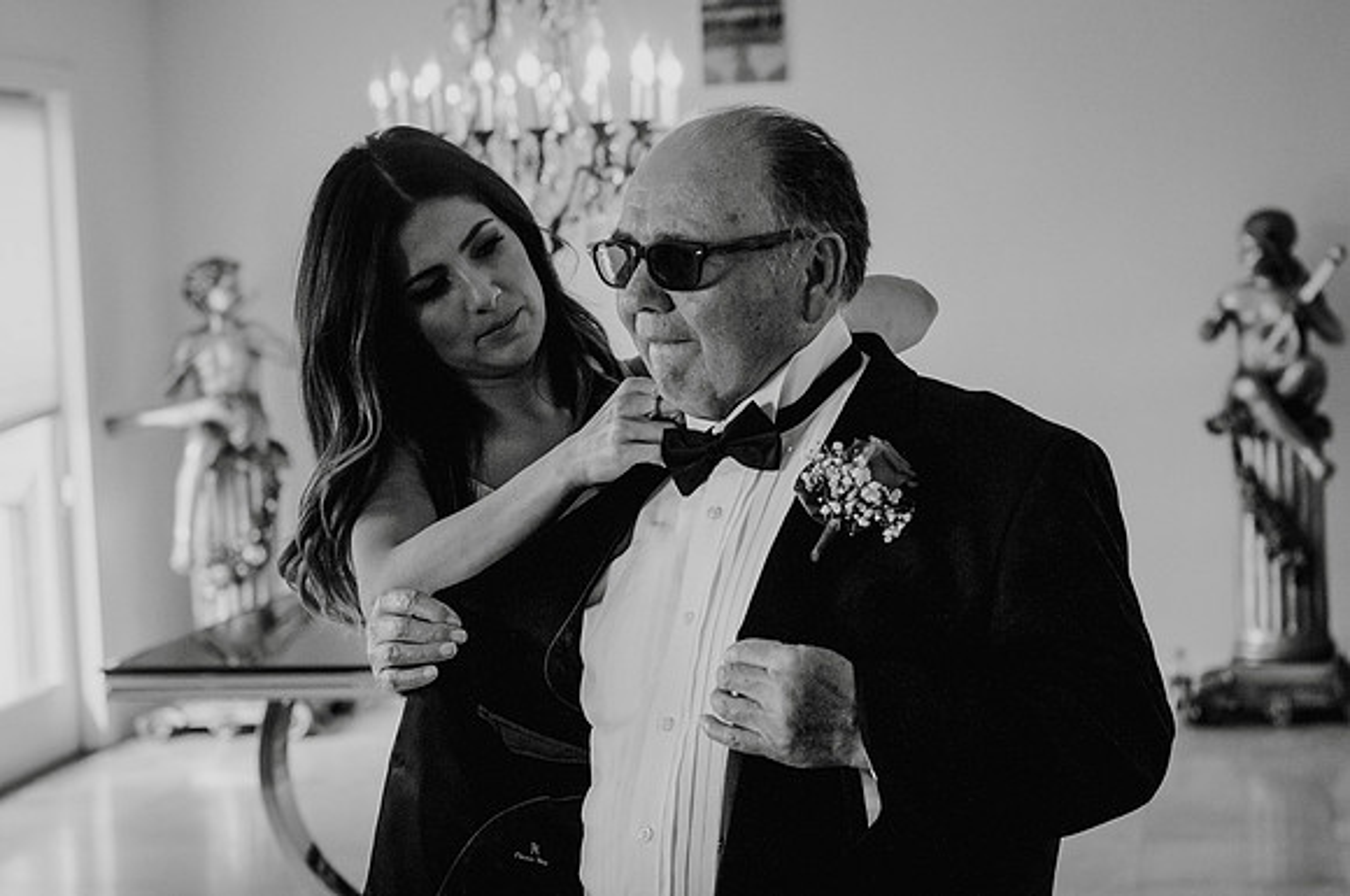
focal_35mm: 75
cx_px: 675
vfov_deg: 18.1
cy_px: 448
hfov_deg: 27.0
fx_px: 2809
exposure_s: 1/320
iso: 250
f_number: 3.5
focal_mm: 50
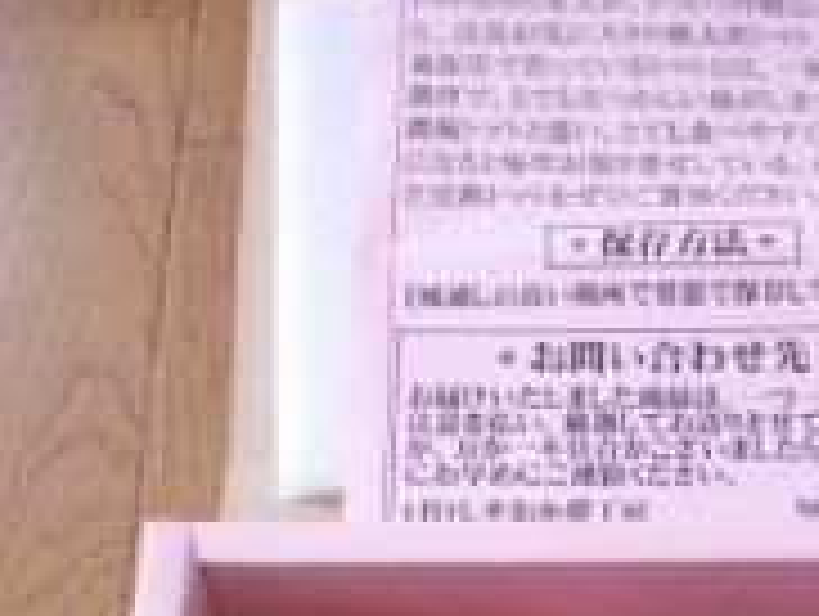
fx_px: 2156
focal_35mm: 91
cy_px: 594
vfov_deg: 16.0
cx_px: 711
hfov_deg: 21.1
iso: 160
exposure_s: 1/25
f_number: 3.5
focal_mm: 7.7
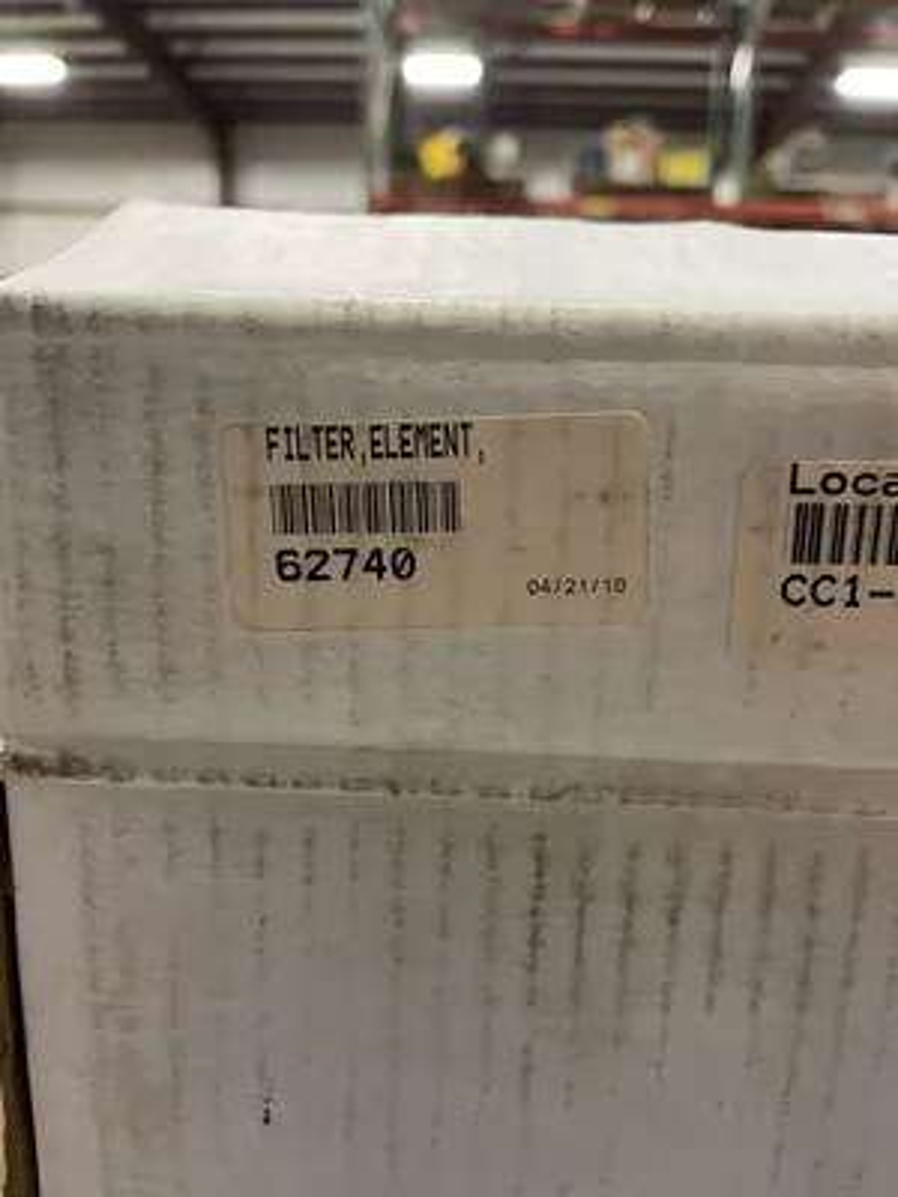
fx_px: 899
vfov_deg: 67.3
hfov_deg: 53.1
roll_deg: -1.7
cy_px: 598
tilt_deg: -12.2
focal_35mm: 26
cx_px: 449
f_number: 1.6
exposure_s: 1/60
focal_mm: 4.2
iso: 320
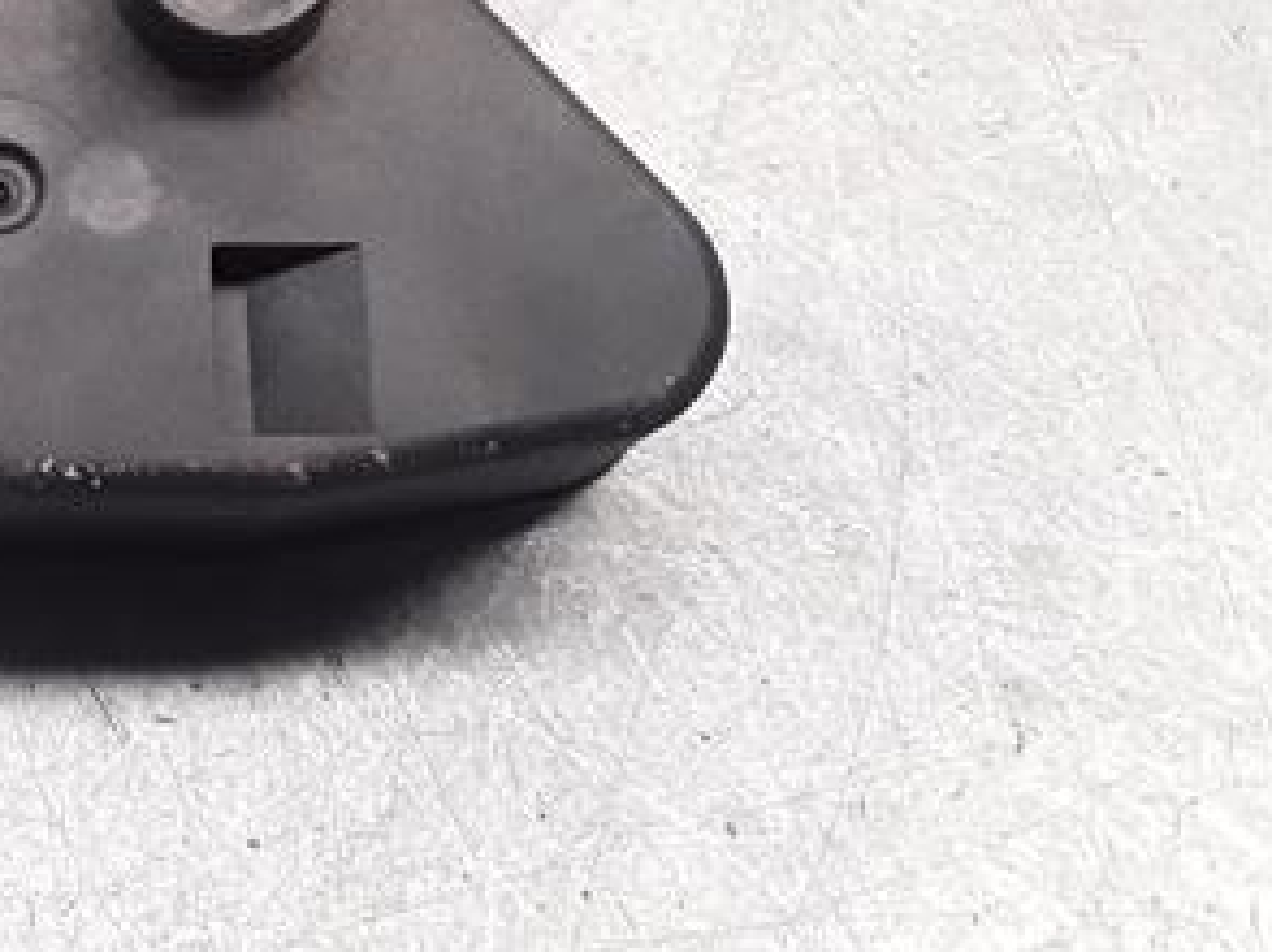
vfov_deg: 23.2
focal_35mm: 61
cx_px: -100
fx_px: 2240
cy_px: 61
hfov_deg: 28.9
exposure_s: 1/100
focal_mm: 2.91
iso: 100
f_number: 1.9
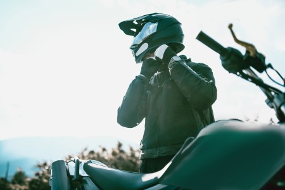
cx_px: 142
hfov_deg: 54.4
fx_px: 277
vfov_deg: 37.9
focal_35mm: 35
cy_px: 95
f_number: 1.6
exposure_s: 1/5000
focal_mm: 35
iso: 125
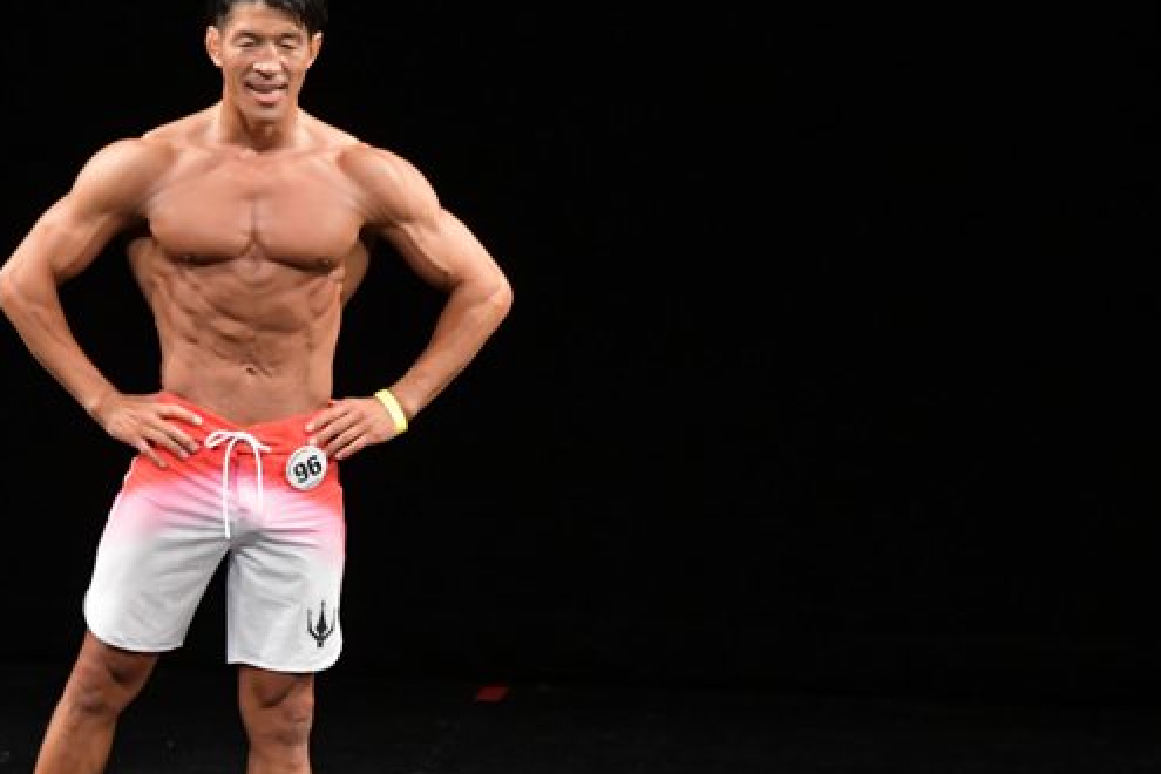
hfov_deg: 4.6
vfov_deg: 3.1
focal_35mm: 446
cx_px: 337
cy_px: 448
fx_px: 14382
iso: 3200
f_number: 5.6
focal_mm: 190
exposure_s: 1/400
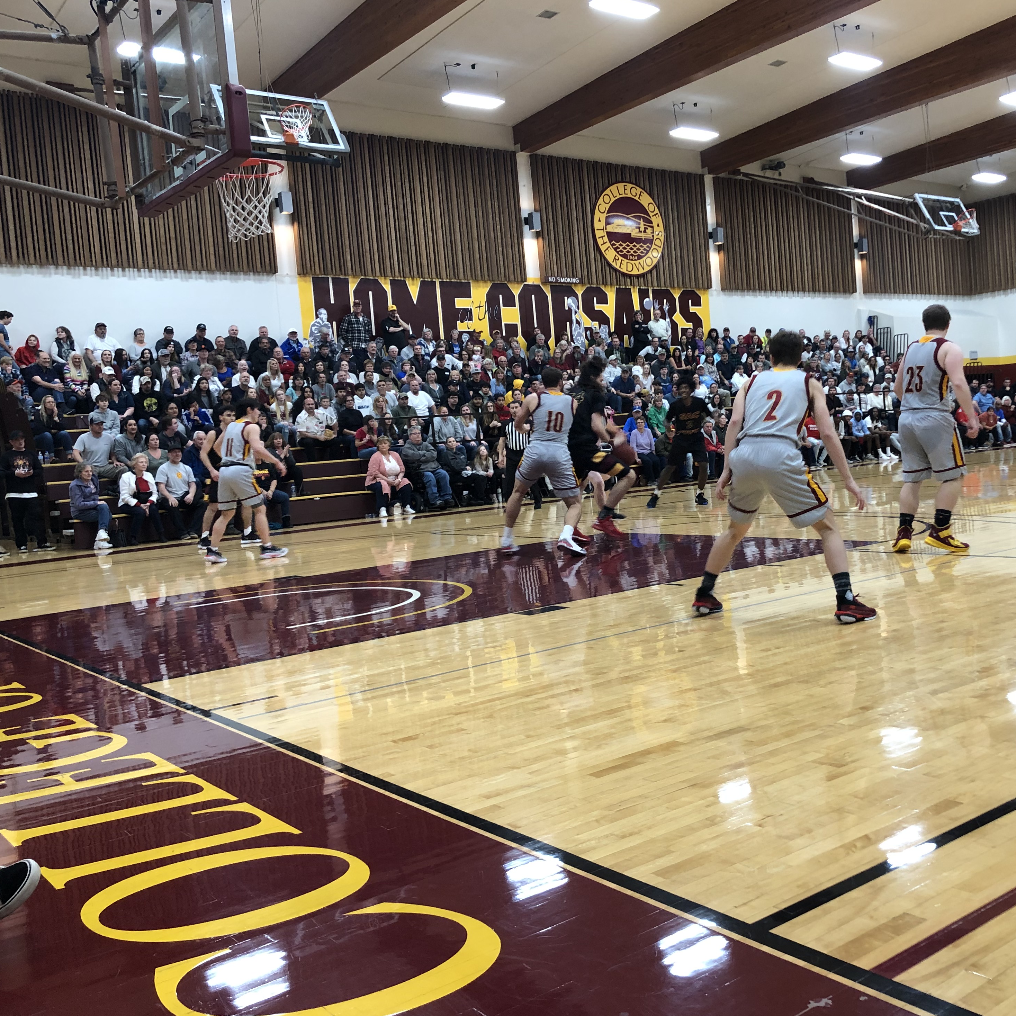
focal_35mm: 34
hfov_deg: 47.8
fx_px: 1129
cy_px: 499
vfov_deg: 48.4
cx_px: 655
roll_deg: +4.6
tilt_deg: -2.2
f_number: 1.8
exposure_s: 1/20
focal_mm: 3.99
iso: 40
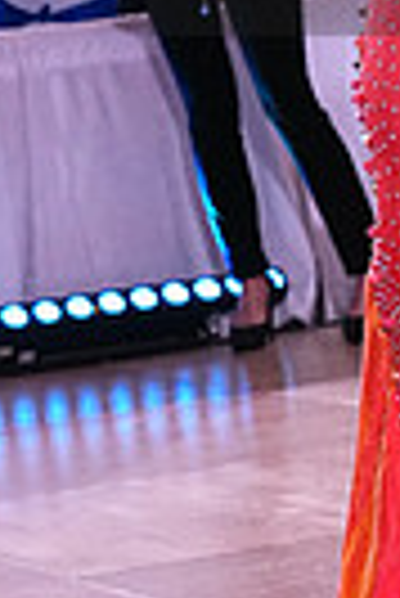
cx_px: 771
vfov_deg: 6.4
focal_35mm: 318
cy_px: -112
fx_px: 5286
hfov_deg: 4.3
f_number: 6.3
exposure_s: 1/320
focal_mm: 49
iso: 3200
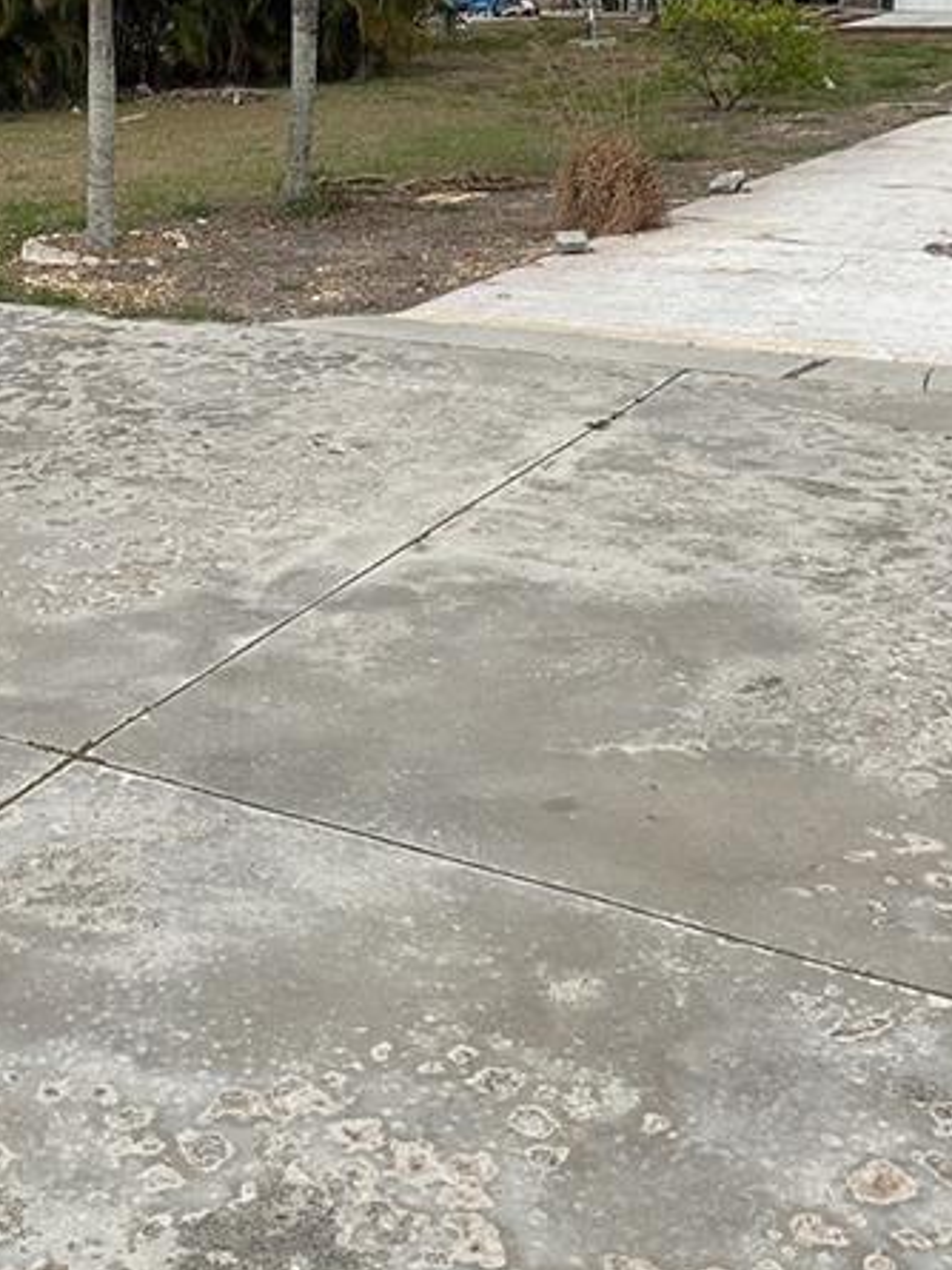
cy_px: 385
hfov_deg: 28.4
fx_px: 1833
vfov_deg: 37.6
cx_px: 160
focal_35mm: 50
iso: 16
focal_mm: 3
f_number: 1.8
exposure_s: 1/3125
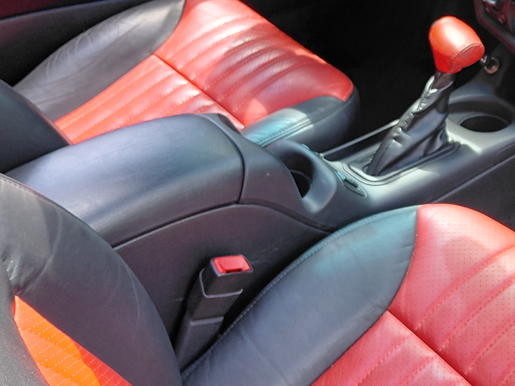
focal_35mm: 58
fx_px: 863
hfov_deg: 31.9
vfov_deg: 24.8
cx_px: 448
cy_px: 68
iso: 64
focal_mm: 4.69
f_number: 1.8
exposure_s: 1/100
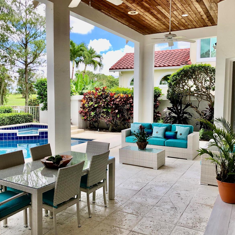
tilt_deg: -3.7
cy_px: 118
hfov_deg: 48.3
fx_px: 261
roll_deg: -0.1
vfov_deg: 48.5
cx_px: 103
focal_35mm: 34
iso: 20
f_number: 1.8
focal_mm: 4
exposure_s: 1/228
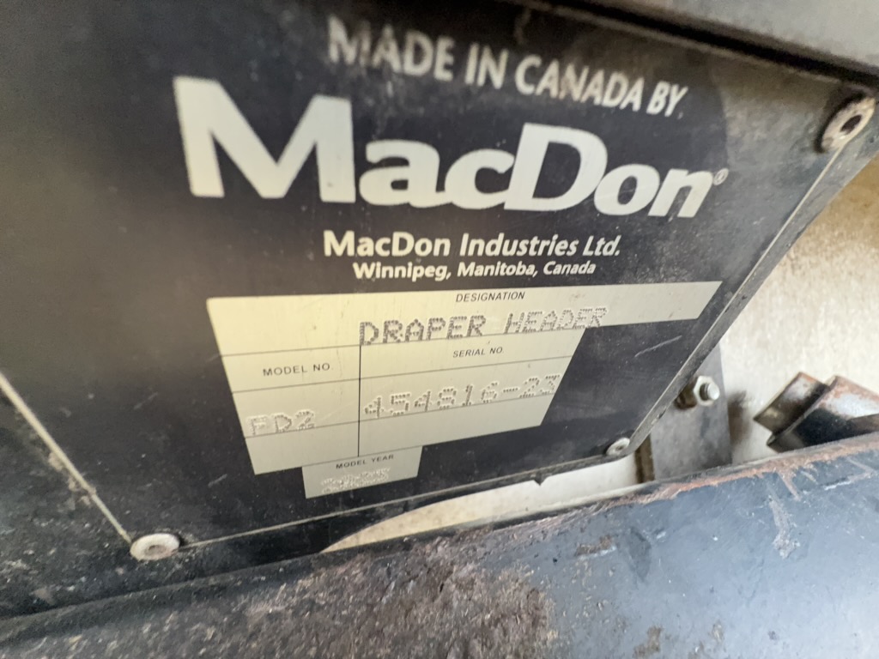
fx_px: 356
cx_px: 440
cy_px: 330
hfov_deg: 102.1
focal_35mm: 14
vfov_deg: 85.7
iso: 250
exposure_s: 1/114
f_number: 2.2
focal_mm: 2.22
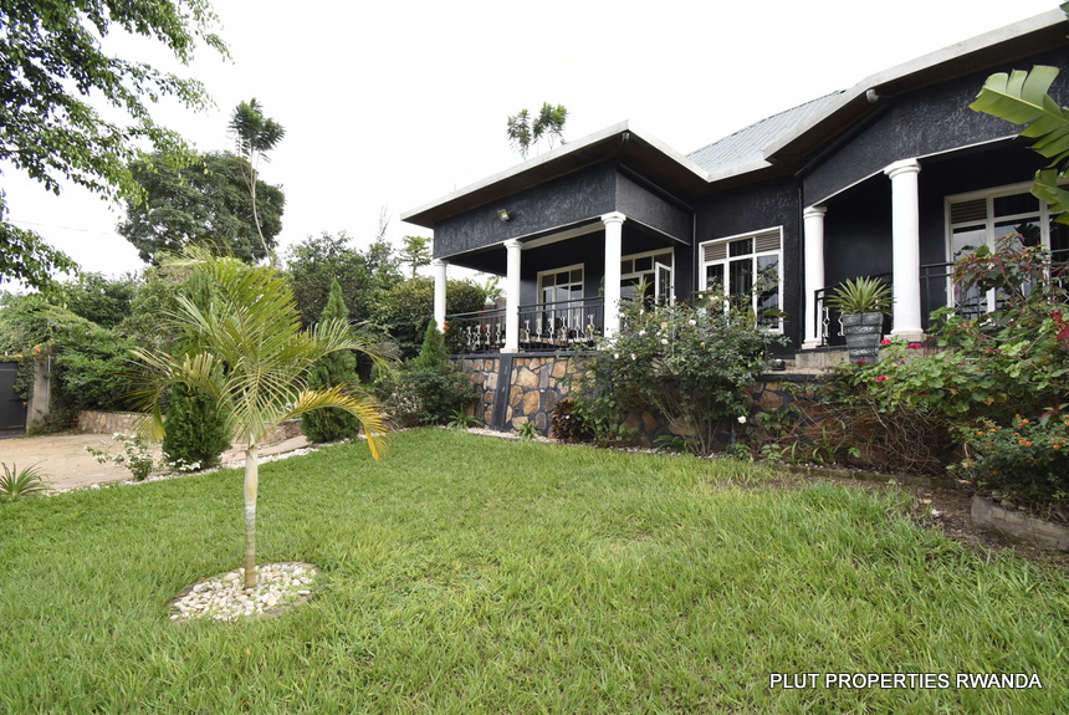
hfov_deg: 100.3
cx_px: 534
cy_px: 358
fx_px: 446
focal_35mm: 15
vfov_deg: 77.4
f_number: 8
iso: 500
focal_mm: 10
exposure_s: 1/160
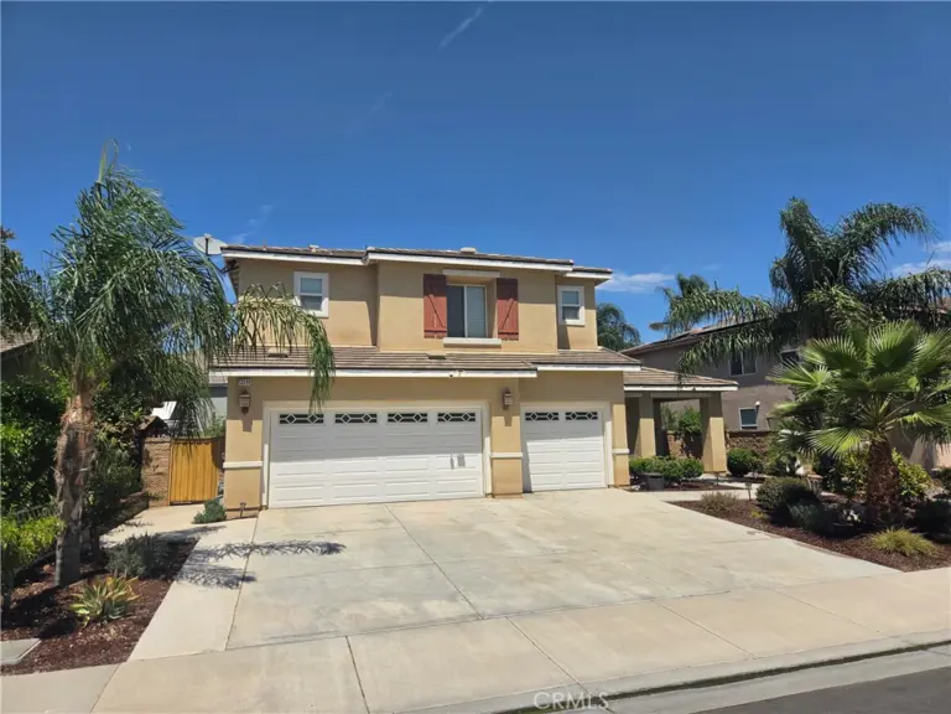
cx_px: 476
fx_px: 632
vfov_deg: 58.9
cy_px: 357
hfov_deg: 73.9
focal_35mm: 23
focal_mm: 5.4
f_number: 1.8
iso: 80
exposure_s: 1/7595
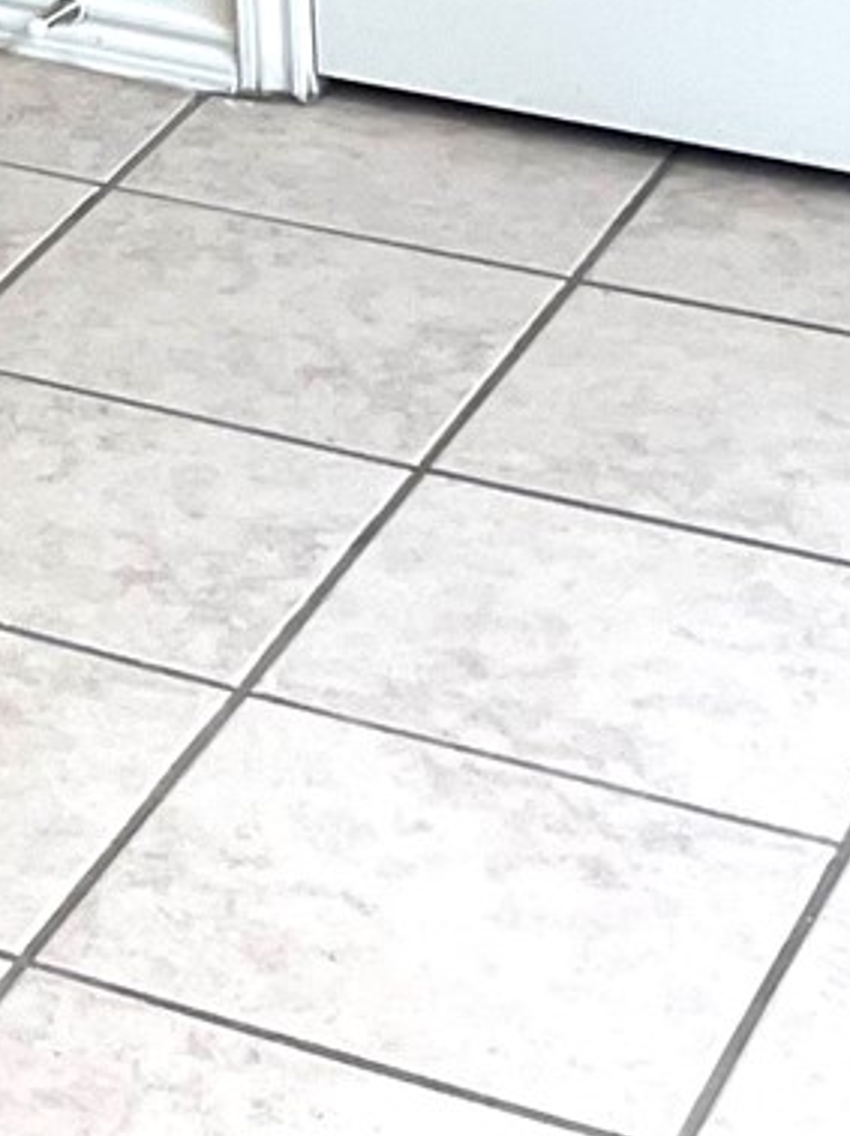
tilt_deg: -3.9
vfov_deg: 12.2
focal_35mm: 141
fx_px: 4622
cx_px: -1298
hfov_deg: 9.2
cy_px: -1244
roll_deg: +4.4
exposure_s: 1/120
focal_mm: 4.2
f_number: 1.6
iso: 64
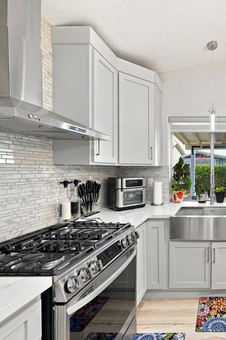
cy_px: 169
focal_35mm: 19
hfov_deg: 53.4
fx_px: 179
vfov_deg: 86.9
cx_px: 217
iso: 250
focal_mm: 12
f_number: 6.3
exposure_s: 1/20
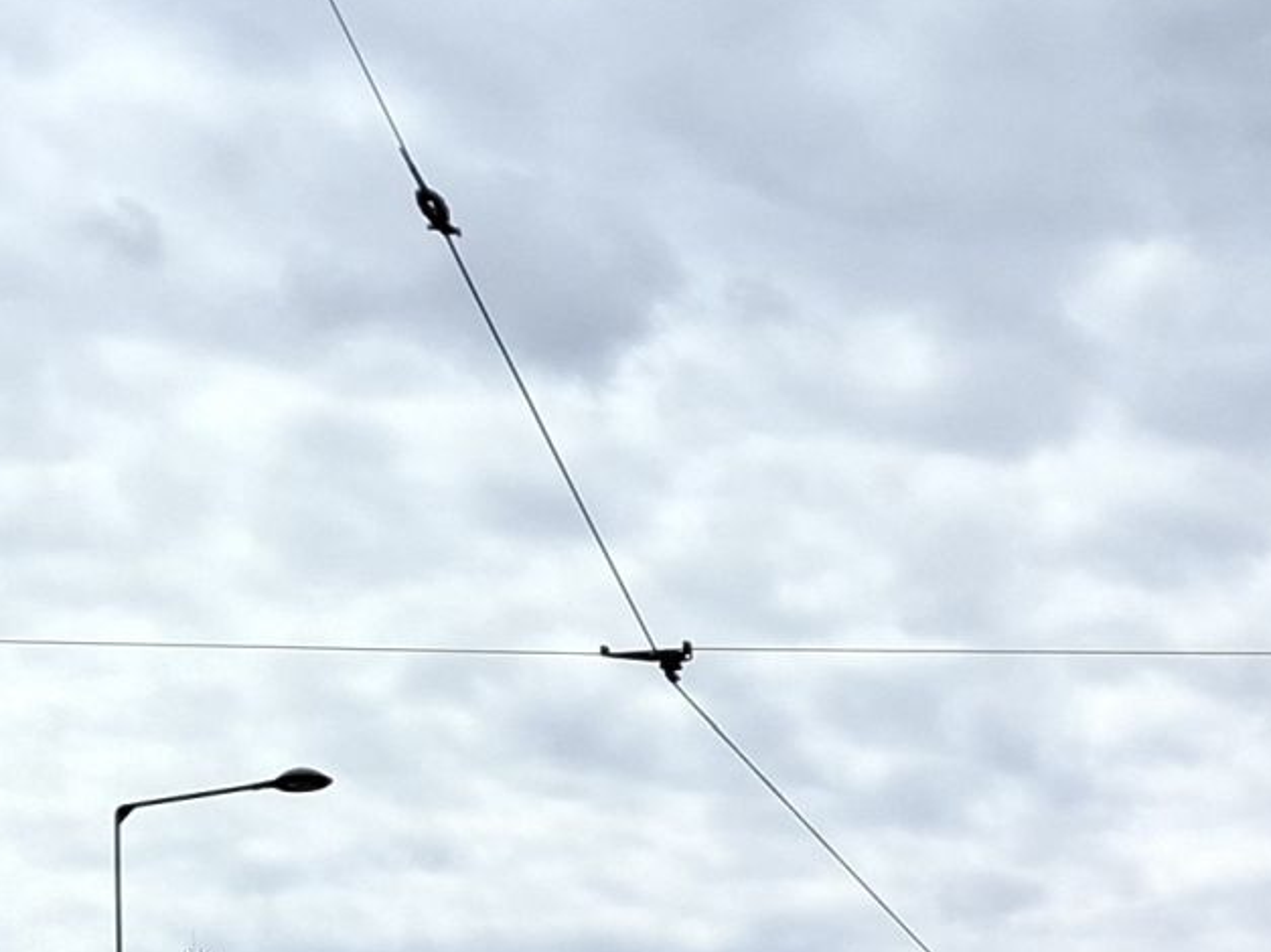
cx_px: 1711
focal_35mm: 110
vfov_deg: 12.0
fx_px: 4038
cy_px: 1876
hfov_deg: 16.7
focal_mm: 5.54
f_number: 1.8
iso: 50
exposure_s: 1/2660
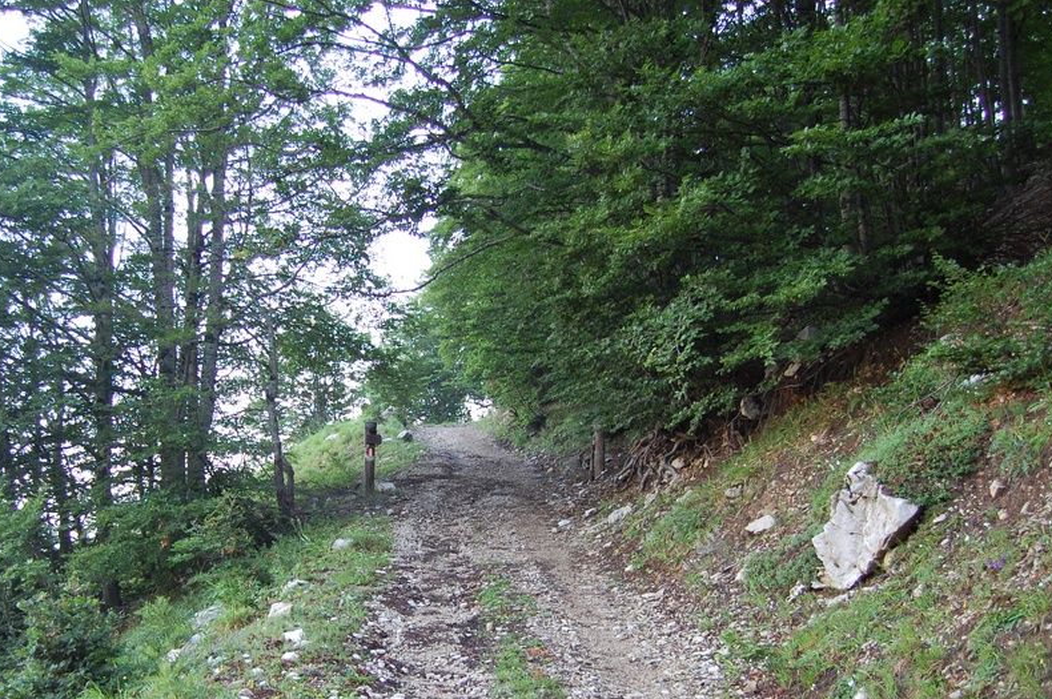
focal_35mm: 36
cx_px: 386
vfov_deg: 36.4
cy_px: 465
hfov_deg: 52.5
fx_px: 1051
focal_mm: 18
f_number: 4.5
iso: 400
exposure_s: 1/80
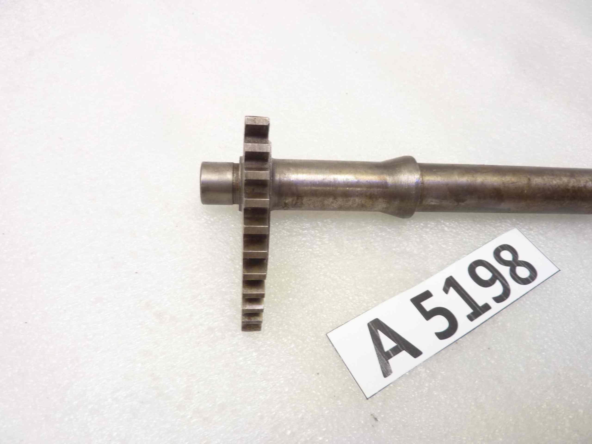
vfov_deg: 54.9
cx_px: 296
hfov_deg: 69.4
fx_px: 428
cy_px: 222
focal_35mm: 25
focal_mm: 4.1
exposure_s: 1/13
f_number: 3.3
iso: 80
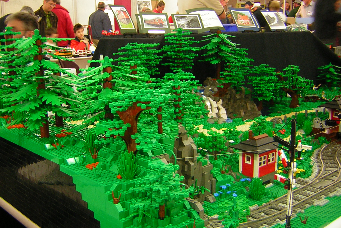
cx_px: 161
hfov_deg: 44.5
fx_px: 417
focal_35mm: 44
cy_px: 112
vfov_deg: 30.5
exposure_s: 1/5.3
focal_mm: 5.2
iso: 70
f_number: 2.7
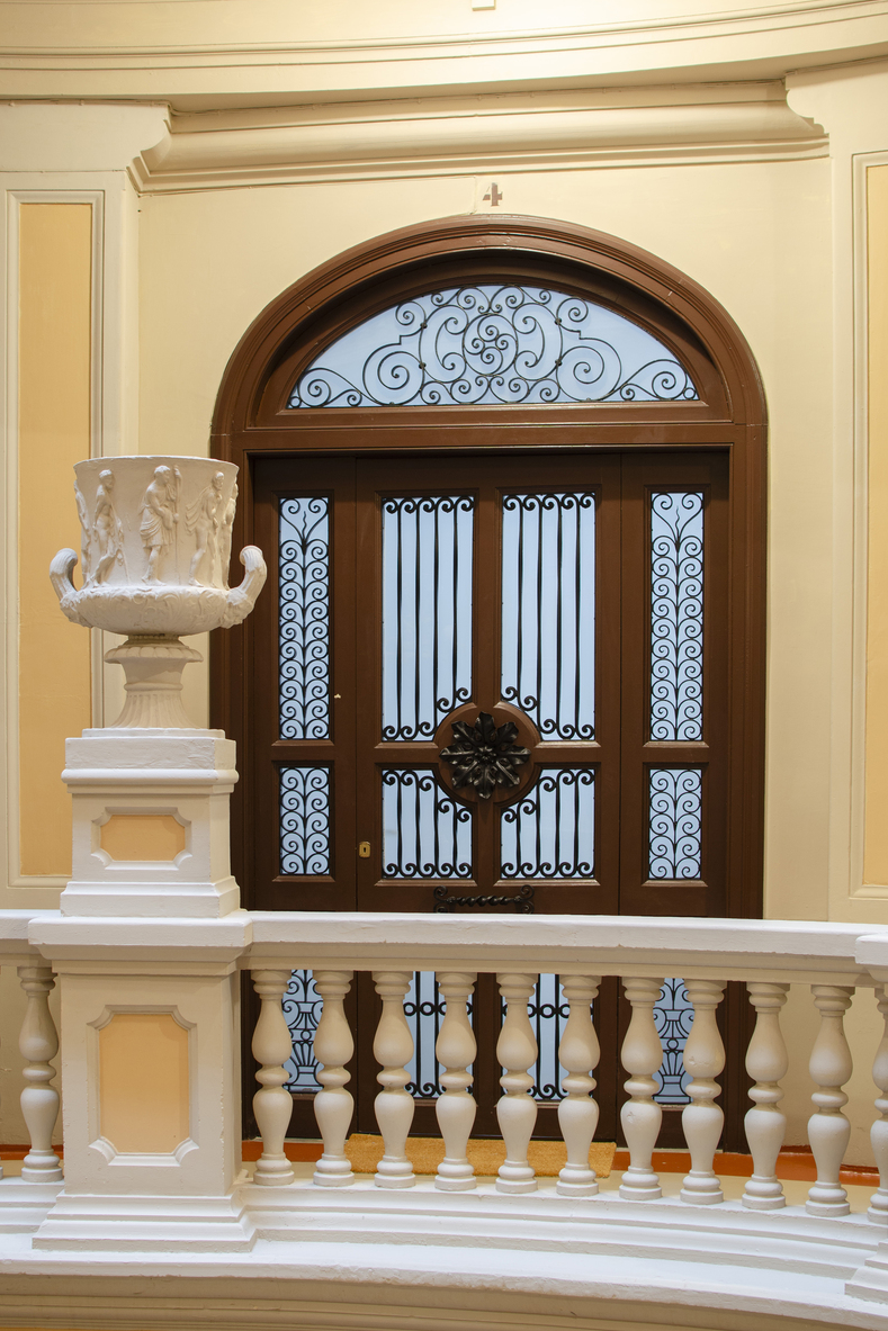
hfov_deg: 25.3
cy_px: 660
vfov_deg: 37.2
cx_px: 440
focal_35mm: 54
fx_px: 1979
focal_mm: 35
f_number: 3.5
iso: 100
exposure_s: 1/2
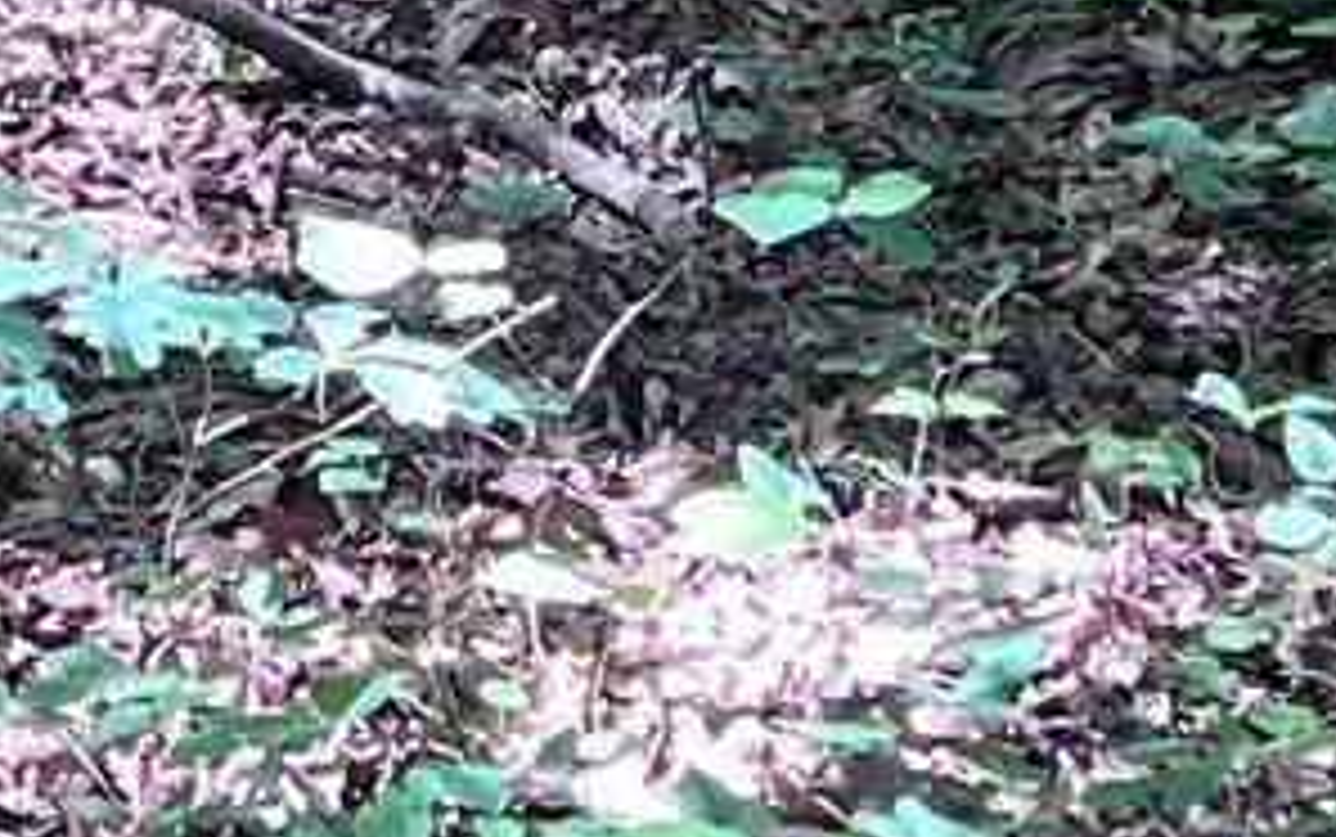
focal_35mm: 190
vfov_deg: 6.6
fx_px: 6922
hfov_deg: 10.7
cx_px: -508
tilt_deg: -7.4
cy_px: -1138
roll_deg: -5.4
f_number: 1.5
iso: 80
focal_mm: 5.7
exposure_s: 1/121
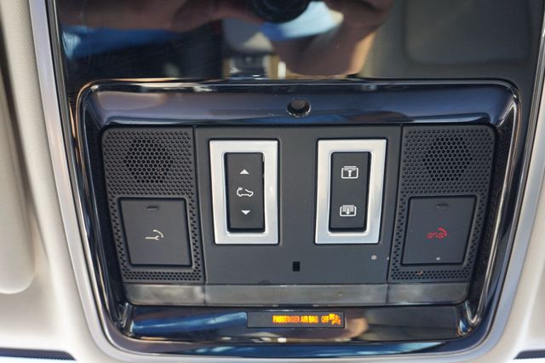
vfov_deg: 38.3
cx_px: 272
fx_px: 522
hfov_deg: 55.1
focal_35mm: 34
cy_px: 182
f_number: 4
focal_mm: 23
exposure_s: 1/60
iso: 400
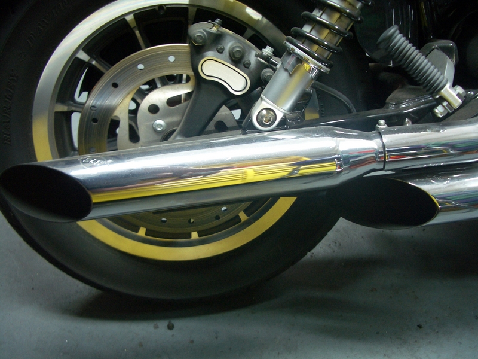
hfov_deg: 52.6
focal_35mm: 35
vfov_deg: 40.7
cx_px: 239
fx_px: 483
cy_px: 180
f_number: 2.6
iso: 100
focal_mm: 5.8
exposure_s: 1/10
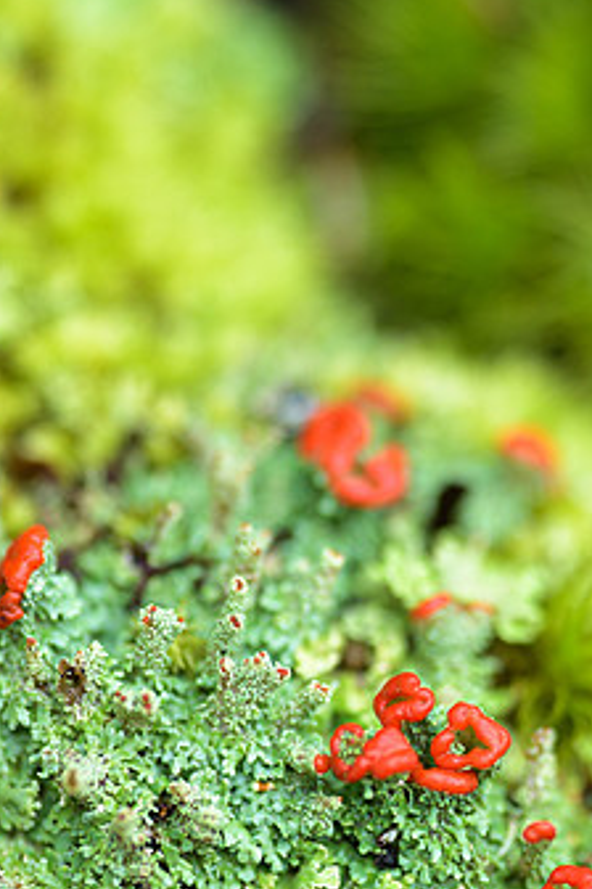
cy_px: 452
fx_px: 5944
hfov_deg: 5.7
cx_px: 251
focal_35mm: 241
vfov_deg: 8.5
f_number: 4
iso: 72
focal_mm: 180
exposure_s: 1/40
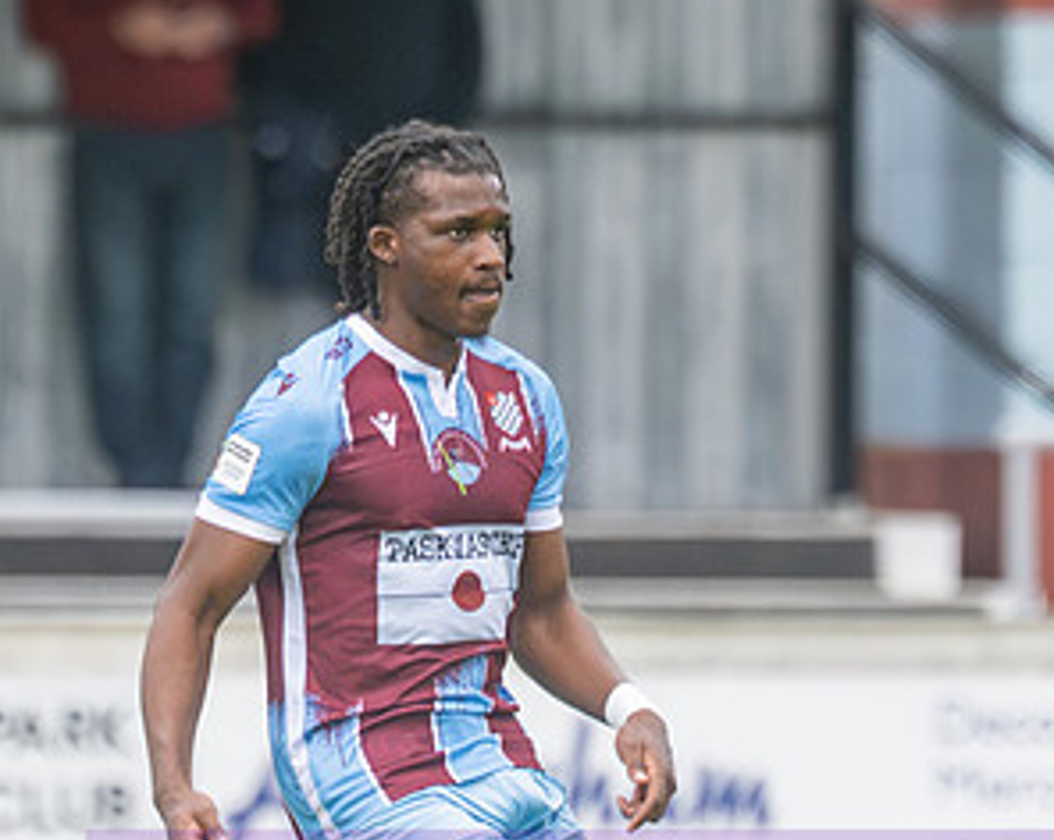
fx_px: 54207
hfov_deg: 1.1
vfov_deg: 0.9
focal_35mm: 1740
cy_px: 426
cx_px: 539
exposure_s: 1/1250
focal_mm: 300
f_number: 2.8
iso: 800
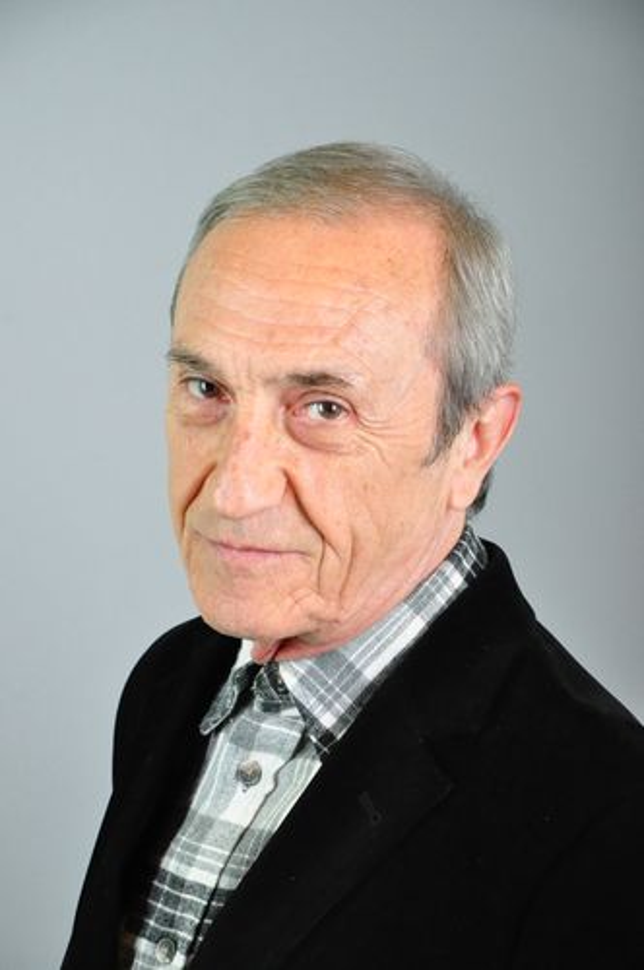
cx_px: 322
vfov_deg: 13.1
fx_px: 4238
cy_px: 485
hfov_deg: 8.7
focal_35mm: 158
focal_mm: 105
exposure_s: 1/125
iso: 3200
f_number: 10
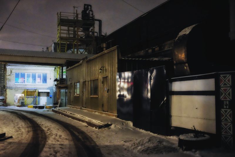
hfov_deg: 47.4
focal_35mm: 41
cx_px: 118
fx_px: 268
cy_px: 78
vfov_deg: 32.6
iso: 6400
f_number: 3.6
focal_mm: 27
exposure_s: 1/34
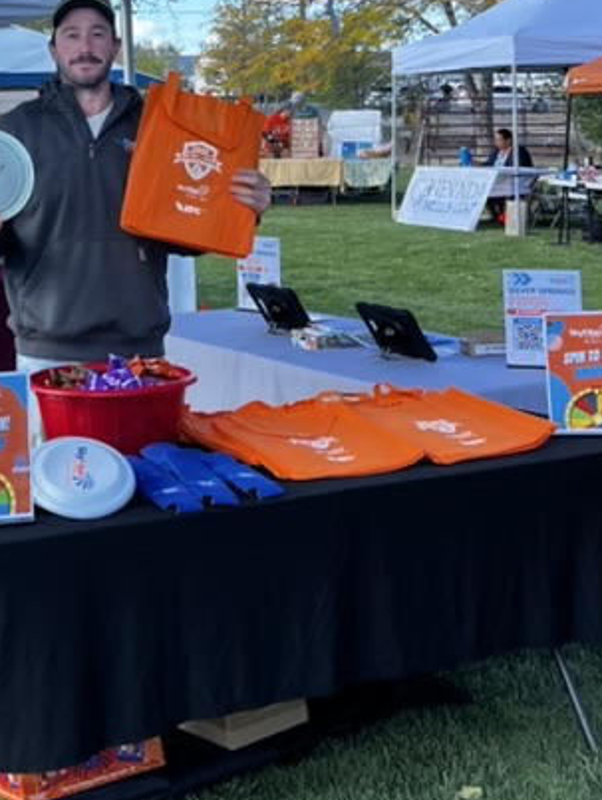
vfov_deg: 28.1
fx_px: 1528
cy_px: 52
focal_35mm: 66
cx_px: 42
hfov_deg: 21.7
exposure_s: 1/1038
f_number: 1.5
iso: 50
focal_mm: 5.7
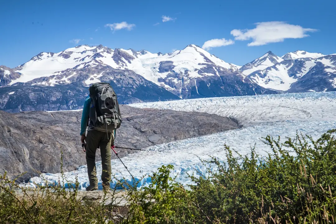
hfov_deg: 23.9
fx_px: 794
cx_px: 168
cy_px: 112
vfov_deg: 16.1
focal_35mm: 85
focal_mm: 85
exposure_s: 1/2500
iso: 1250
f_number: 13
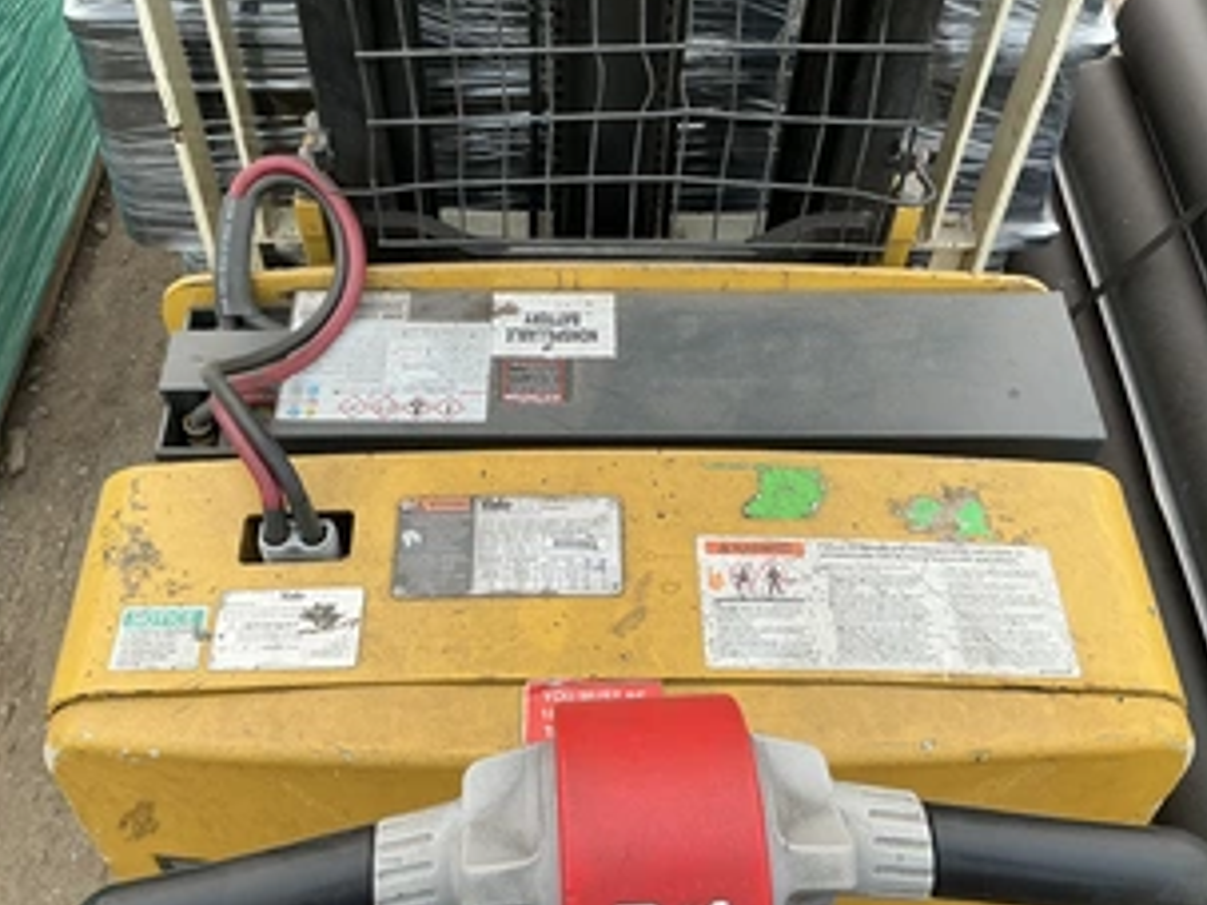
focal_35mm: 37
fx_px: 1290
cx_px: 582
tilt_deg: -50.6
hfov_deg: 50.1
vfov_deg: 38.5
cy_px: 375
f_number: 1.8
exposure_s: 1/259
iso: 25
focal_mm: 3
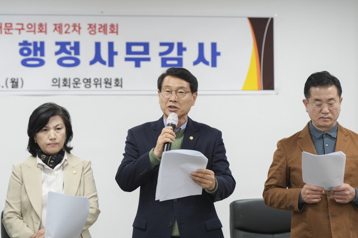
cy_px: 119
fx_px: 1143
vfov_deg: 11.9
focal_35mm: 115
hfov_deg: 17.8
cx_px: 179
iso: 1600
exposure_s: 1/250
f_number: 4
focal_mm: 115
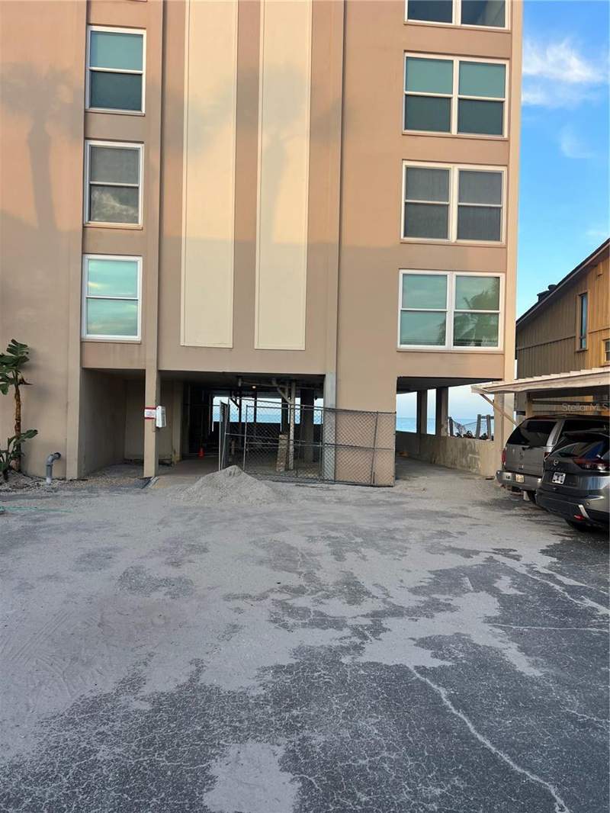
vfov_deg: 67.3
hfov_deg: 53.1
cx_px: 305
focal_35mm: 26
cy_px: 406
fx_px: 611
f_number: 1.5
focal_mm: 5.7
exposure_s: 1/340
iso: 50
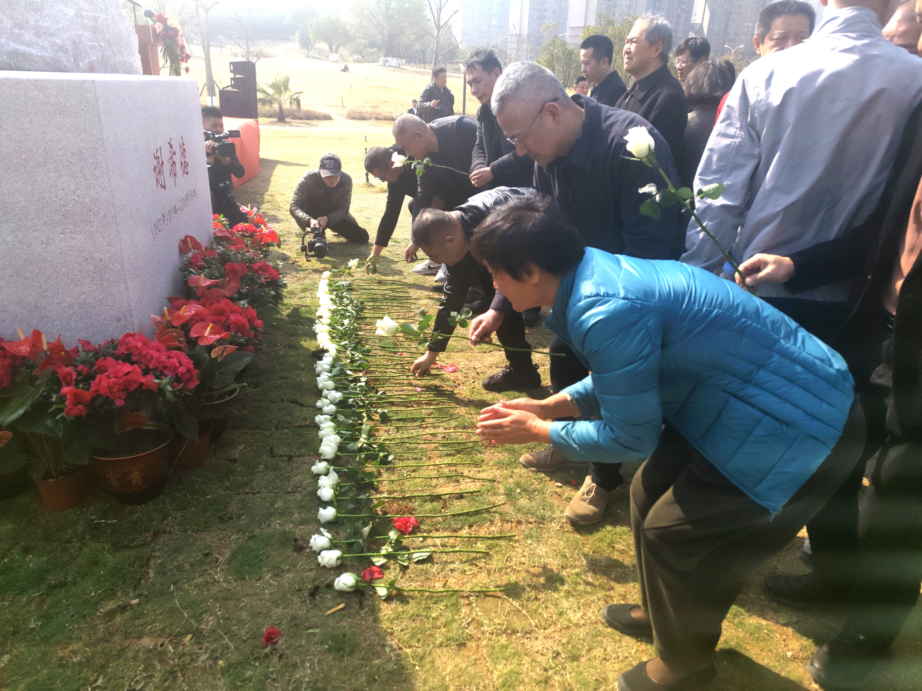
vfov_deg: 58.9
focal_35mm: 23
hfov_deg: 73.9
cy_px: 346
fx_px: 613
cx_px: 461
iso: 50
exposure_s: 1/1938
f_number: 1.65
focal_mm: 6.14
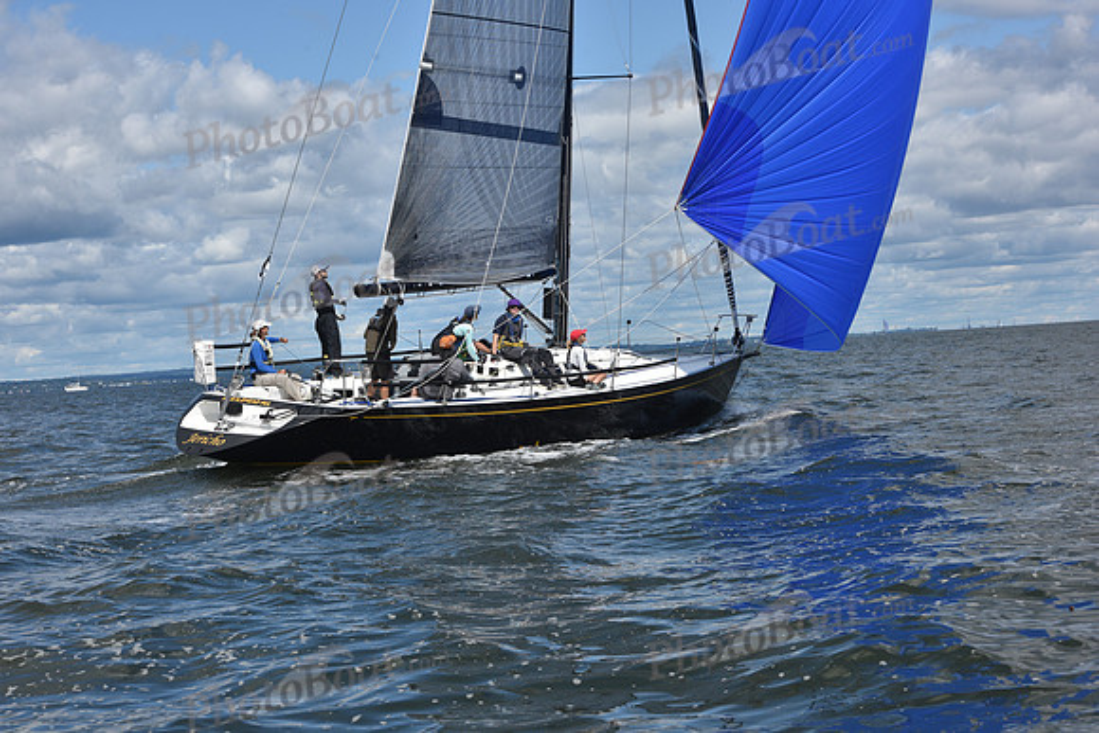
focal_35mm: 70
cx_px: 550
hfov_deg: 28.8
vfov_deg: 19.5
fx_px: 2137
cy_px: 366
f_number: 11
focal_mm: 70
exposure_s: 1/800
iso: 250
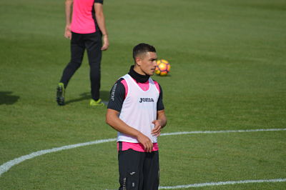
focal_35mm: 450
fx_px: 3572
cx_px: 143
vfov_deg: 3.0
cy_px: 95
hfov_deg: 4.6
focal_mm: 300
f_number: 5.6
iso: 280
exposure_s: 1/2000
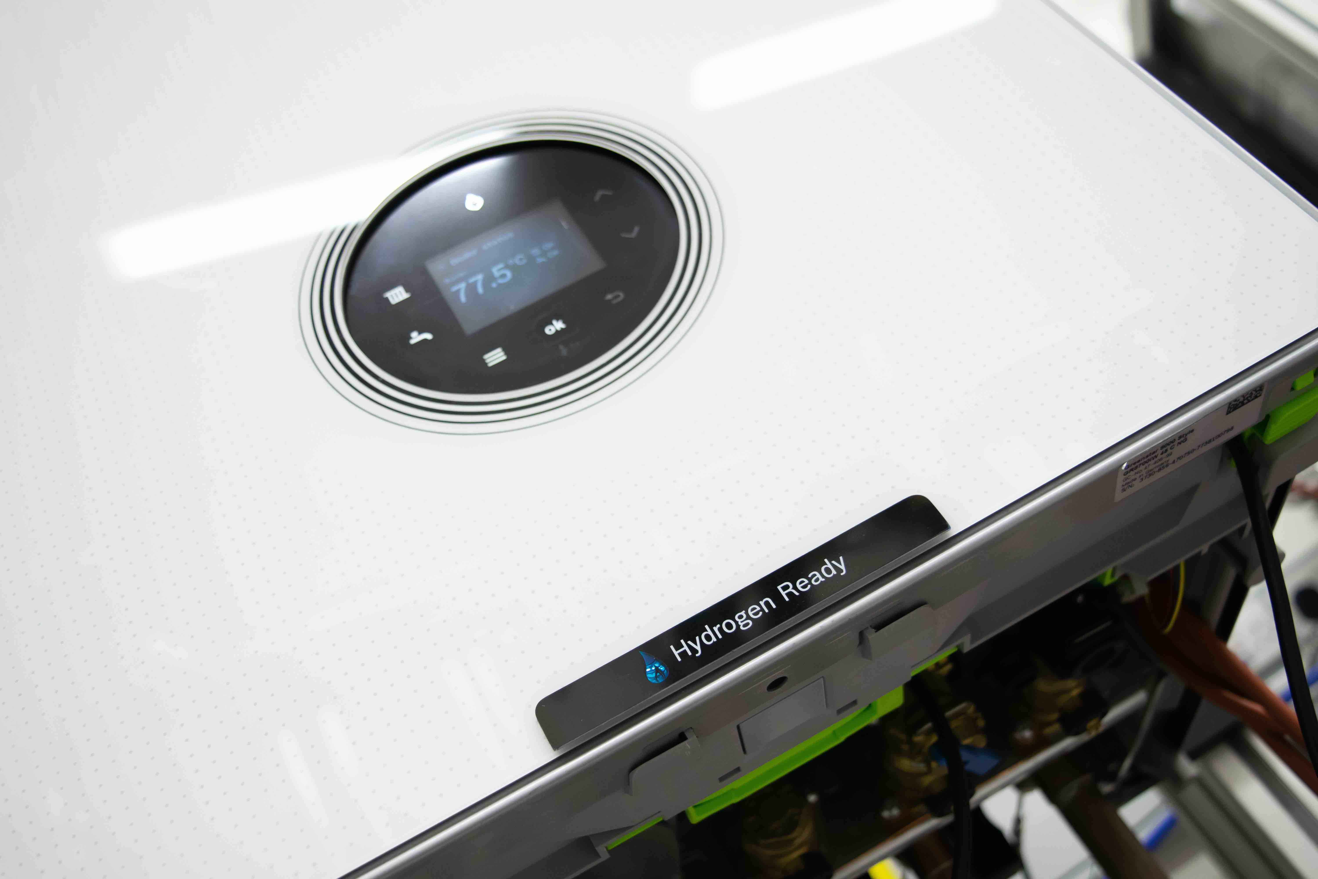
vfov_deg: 36.9
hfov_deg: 53.1
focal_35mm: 36
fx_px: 1318
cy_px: 440
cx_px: 659
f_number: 4.5
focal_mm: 24
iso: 640
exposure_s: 1/80
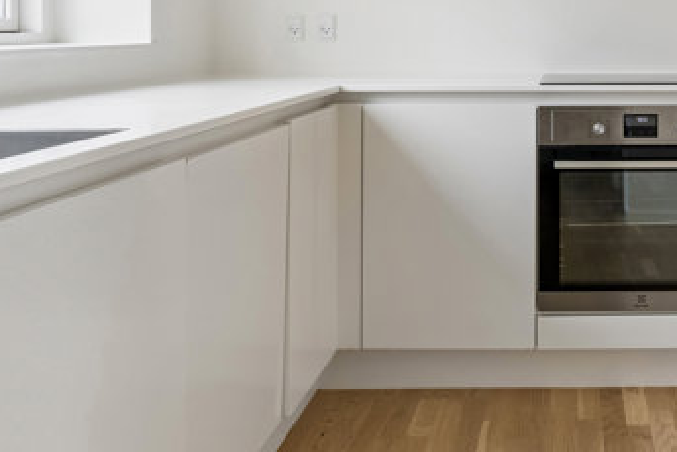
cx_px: 575
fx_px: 981
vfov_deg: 24.9
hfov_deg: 36.3
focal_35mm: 52
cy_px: 17
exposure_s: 1/25
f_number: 8
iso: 200
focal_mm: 15
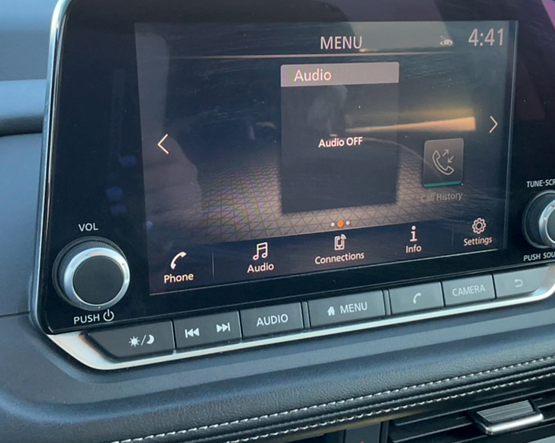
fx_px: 690
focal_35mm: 42
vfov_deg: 35.6
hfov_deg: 43.8
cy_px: 239
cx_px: 284
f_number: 1.8
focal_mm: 3
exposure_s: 1/120
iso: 64
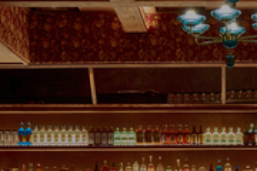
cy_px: 183
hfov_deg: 15.5
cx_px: 257
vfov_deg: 10.4
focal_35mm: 130
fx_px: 928
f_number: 13
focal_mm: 26
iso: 640
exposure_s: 1/1.3
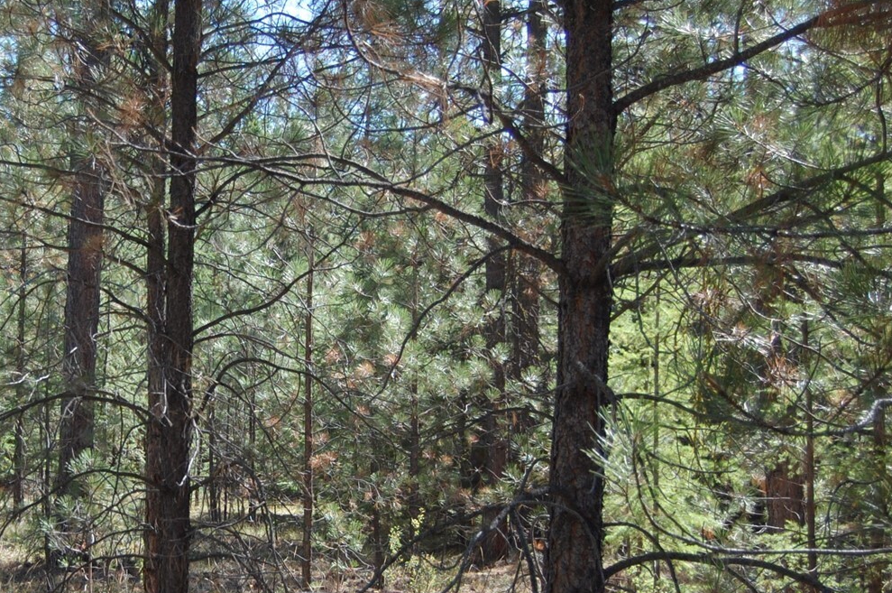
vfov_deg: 20.2
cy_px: 405
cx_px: 130
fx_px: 1658
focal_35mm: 67
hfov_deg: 29.2
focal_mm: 26
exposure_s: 1/500
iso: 320
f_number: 4.2
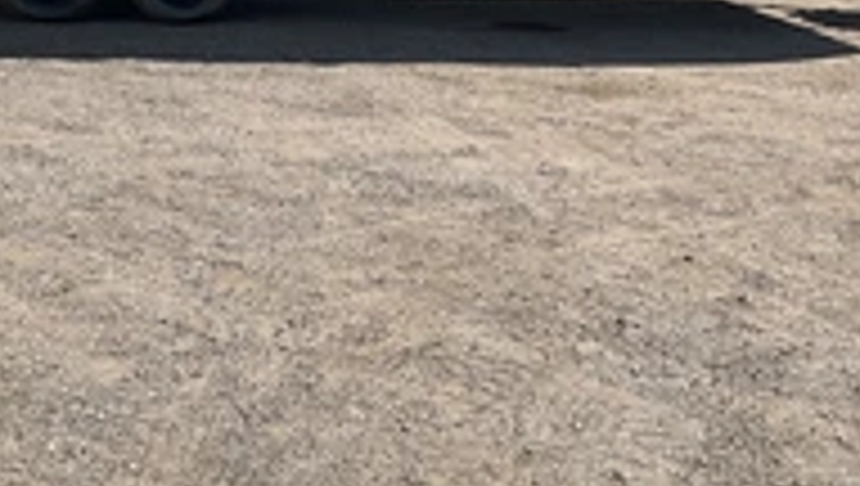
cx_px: 320
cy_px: -108
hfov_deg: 31.7
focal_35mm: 66
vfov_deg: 17.4
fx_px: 1507
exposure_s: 1/2141
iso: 25
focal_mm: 3
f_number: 1.8
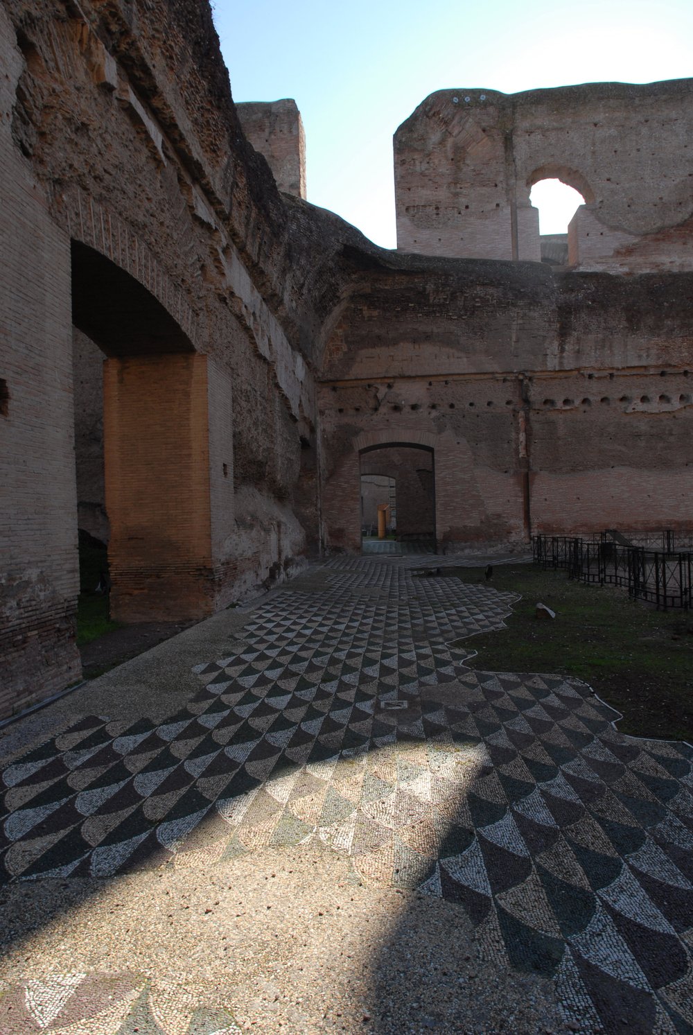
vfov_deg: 81.1
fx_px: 604
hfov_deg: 59.7
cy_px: 518
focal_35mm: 21
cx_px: 346
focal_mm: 14
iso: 200
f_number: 7.1
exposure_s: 1/200
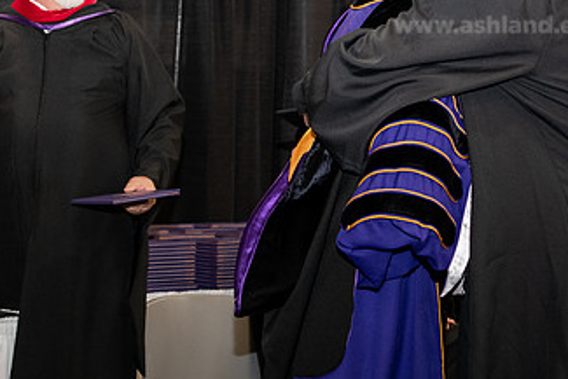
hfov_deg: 16.4
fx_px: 1973
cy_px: 62
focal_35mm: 125
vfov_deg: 10.9
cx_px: 315
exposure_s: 1/200
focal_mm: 70
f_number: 5.6
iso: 2500
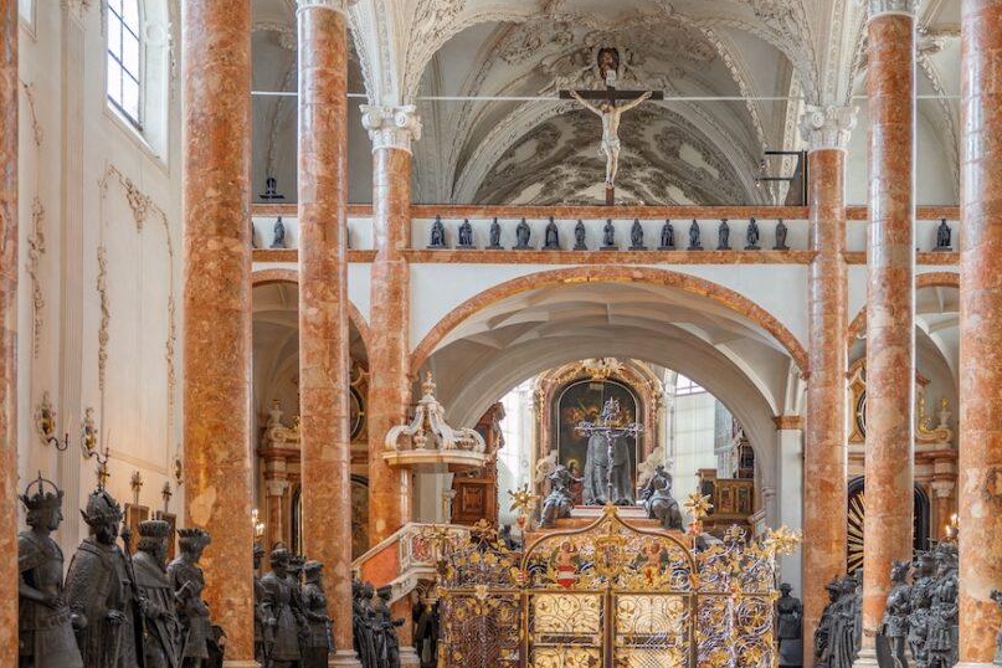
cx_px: 589
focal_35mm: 45
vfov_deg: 30.0
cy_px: 262
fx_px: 1244
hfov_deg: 43.7
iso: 160
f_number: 2.8
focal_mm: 32.5
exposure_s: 1/40
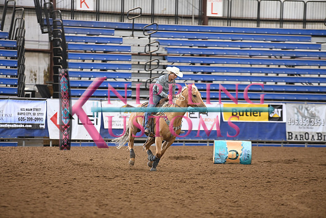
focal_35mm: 200
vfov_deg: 6.9
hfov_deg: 10.3
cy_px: 109
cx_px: 163
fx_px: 1811
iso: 2500
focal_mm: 200
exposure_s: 1/250
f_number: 3.2
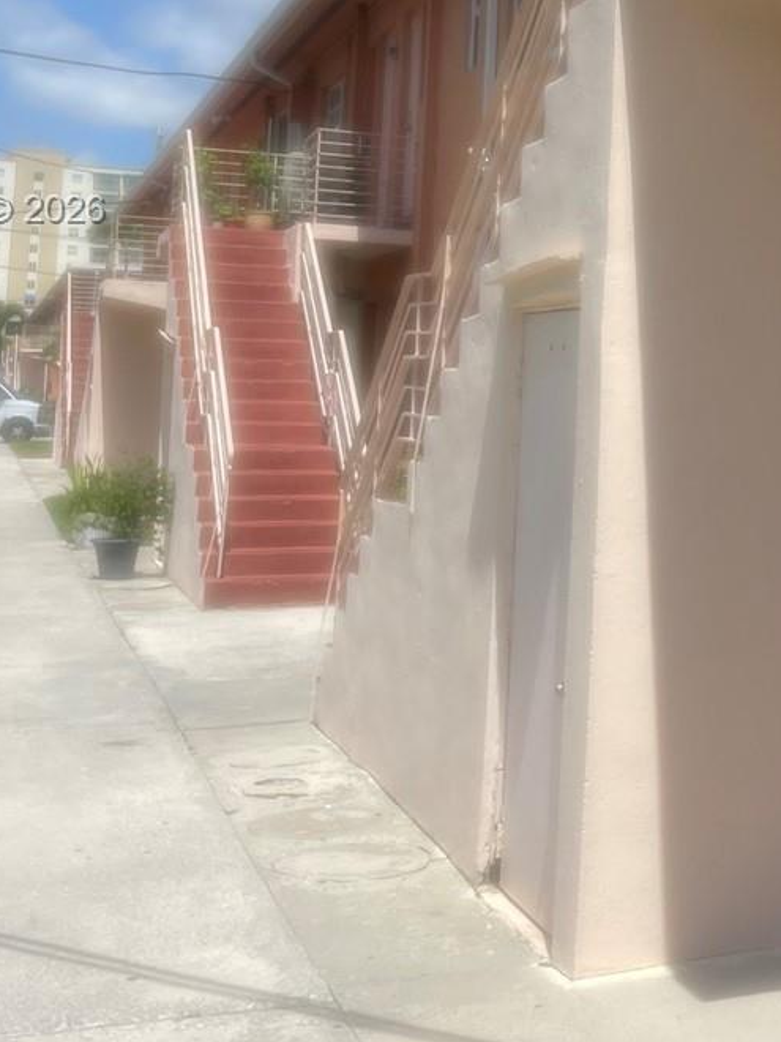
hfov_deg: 21.9
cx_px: 876
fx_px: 1895
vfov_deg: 30.0
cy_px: 212
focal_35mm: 63
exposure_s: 1/4292
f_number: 1.6
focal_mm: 4.2
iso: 32
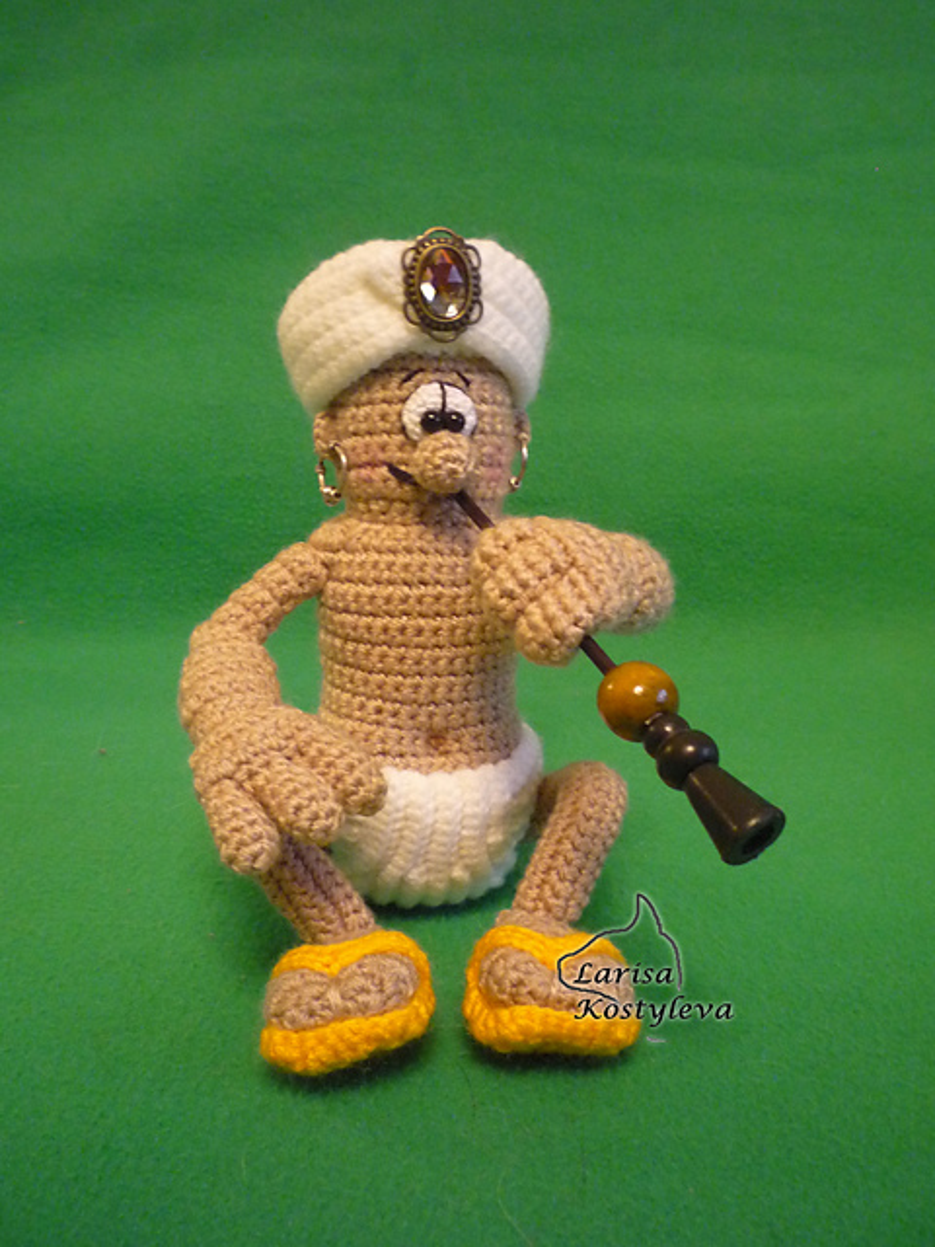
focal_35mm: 32
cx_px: 468
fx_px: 1152
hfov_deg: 44.2
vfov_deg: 56.8
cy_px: 624
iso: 400
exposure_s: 1/10
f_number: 3.3
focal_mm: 5.2
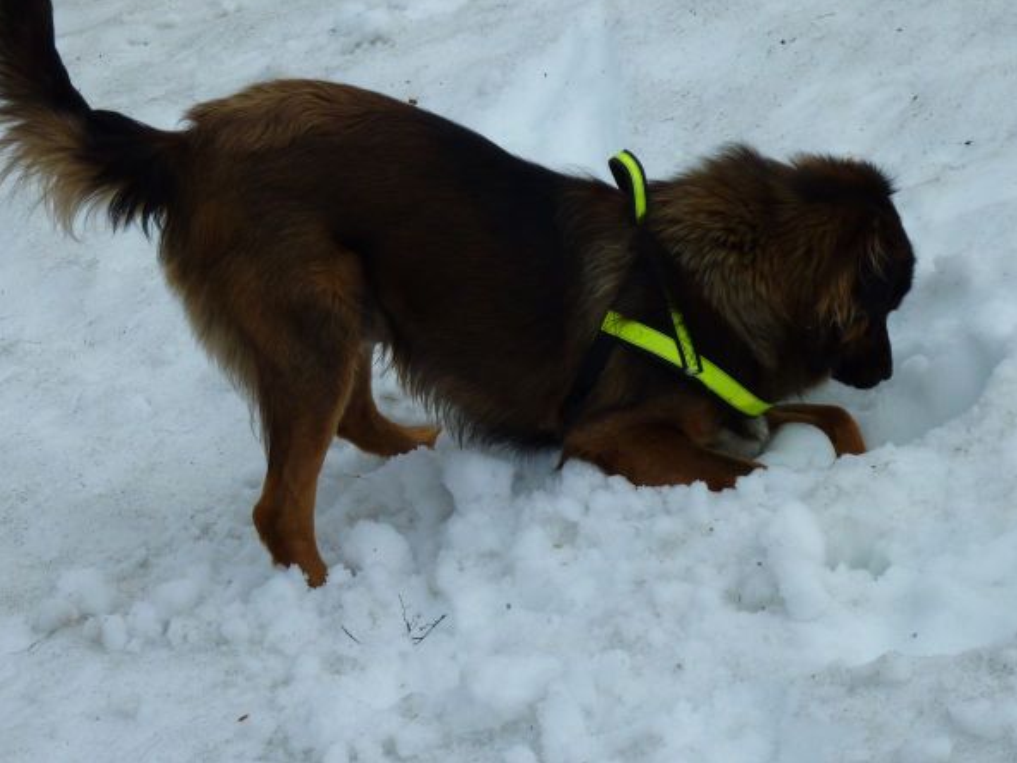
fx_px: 4407
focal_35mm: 150
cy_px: 251
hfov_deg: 13.2
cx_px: 481
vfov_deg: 9.9
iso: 80
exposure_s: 1/800
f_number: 5.6
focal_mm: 18.2
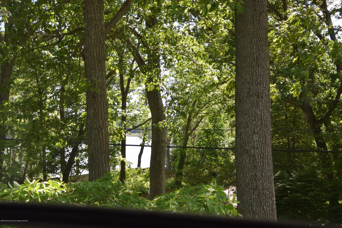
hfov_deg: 37.8
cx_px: 171
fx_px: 499
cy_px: 114
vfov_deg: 25.8
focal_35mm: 52
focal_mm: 35
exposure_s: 1/250
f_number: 8
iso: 400
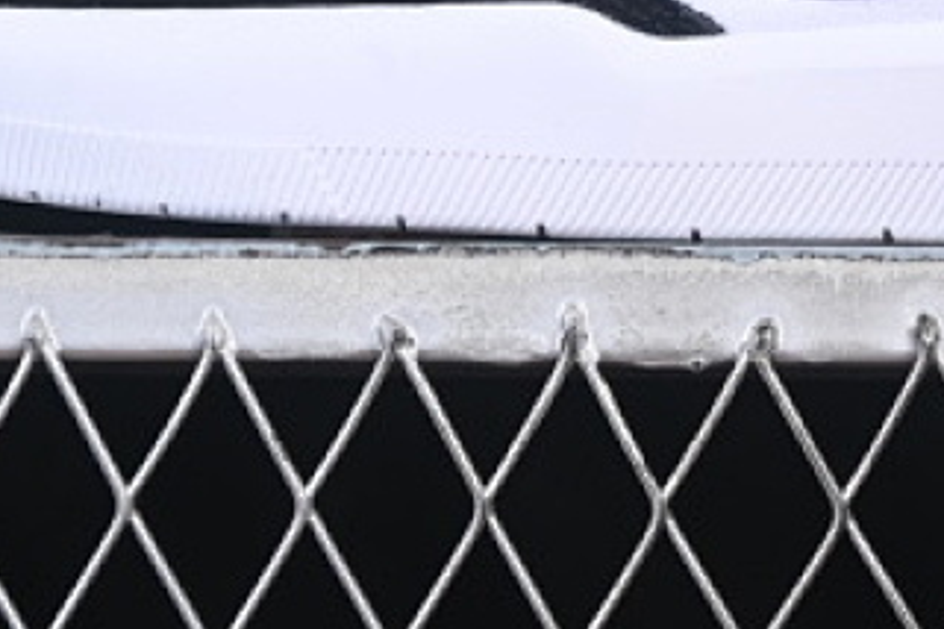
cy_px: -403
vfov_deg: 5.4
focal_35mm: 252
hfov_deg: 8.2
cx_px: 803
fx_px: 6607
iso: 160
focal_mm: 50
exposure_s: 1/60
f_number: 6.3
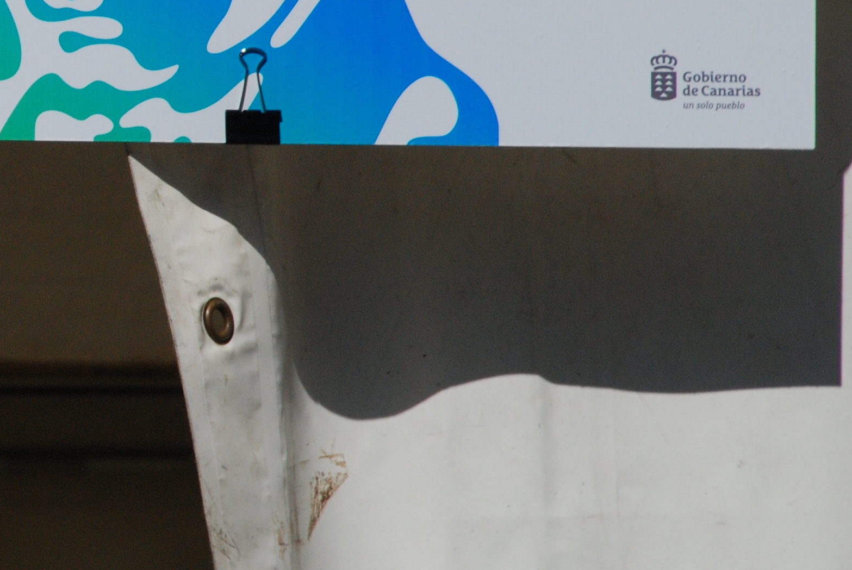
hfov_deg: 4.1
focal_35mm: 500
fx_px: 11853
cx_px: -170
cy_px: 120
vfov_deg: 2.8
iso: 400
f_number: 11
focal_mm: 135
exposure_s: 1/2000
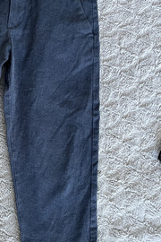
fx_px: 335
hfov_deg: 25.9
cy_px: 132
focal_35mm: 50
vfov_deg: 39.6
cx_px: 9
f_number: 1.6
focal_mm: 5.1
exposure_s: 1/60
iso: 500
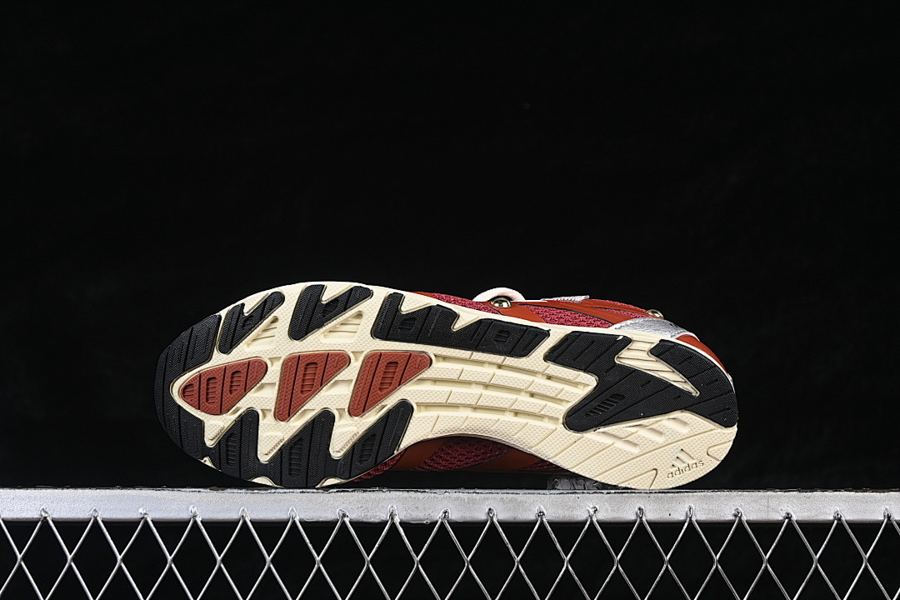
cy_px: 300
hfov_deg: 27.0
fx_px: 1875
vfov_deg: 18.2
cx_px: 450
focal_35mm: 75
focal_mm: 50
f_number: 7.1
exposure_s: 1/80
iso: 160
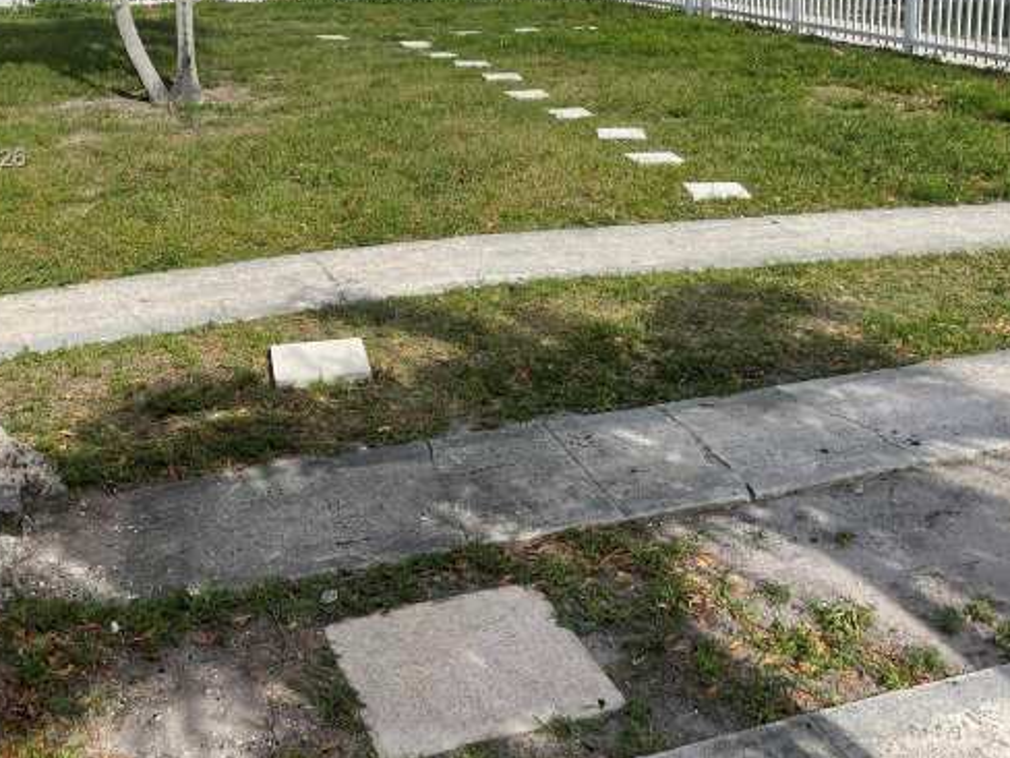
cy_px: 159
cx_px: 532
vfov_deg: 34.2
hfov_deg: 45.8
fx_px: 1196
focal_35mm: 41
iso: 32
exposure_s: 1/3559
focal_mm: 5.1
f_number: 1.6
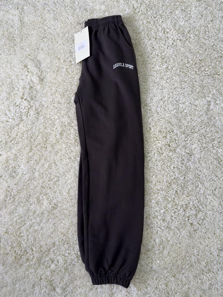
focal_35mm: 24
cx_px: 112
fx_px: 206
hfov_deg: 56.8
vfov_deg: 71.6
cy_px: 148
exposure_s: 1/100
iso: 80
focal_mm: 6.76
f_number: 1.78
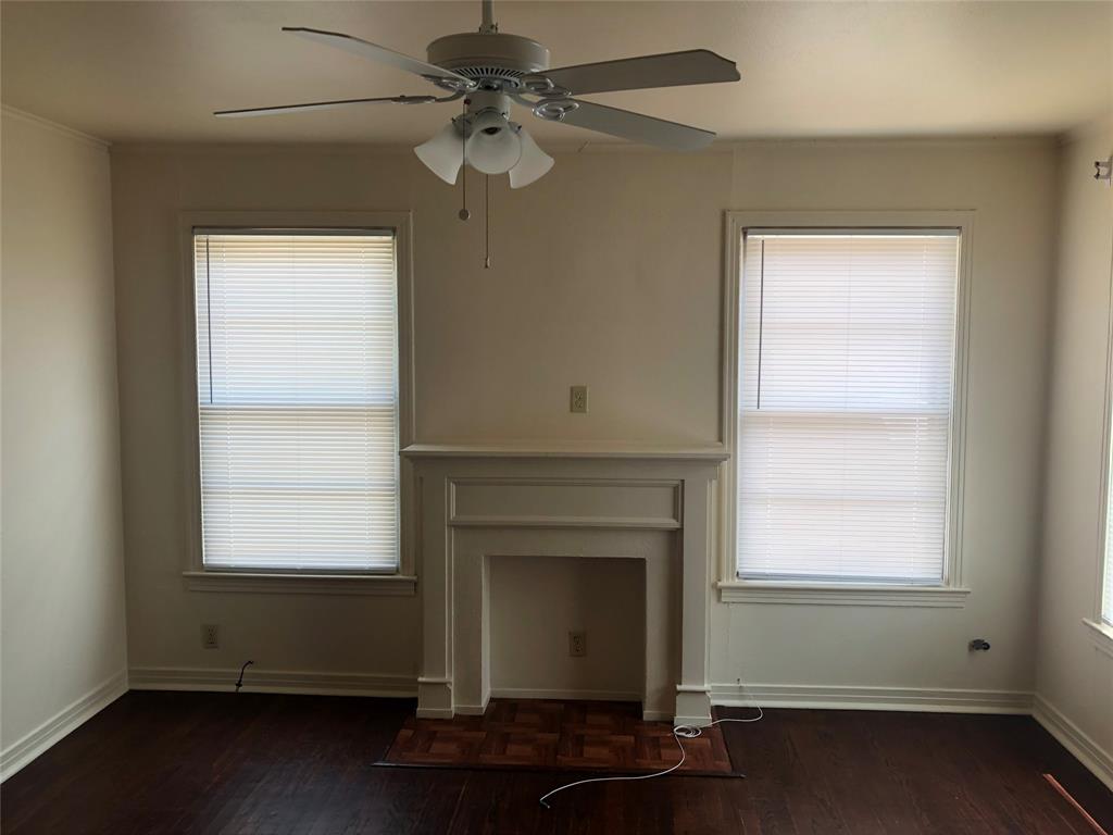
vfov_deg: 49.7
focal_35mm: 28
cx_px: 556
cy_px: 418
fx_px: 900
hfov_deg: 63.4
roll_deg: -0.4
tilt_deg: -5.1
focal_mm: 3.99
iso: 50
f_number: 1.8
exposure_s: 1/120
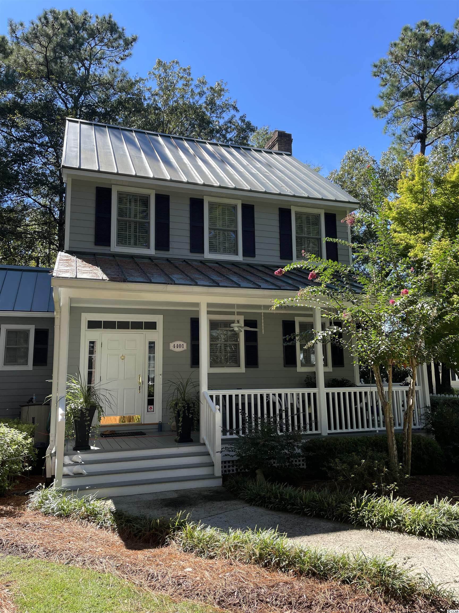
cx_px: 230
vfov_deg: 67.3
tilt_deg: +8.9
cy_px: 306
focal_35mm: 26
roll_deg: +2.3
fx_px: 460
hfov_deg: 53.1
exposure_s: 1/1114
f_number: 1.6
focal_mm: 4.2
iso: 32
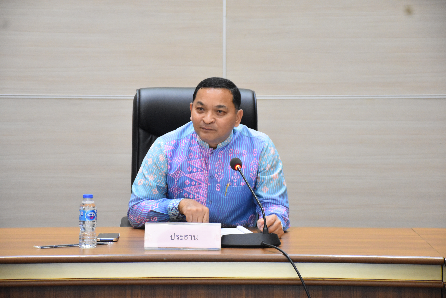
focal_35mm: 128
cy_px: 149
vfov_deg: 10.8
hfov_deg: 16.1
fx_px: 1580
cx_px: 223
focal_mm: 85
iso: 3200
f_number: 5.3
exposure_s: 1/60
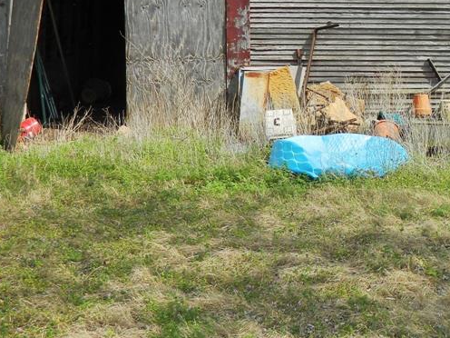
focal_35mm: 64
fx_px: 832
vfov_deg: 22.3
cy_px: 20
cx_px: 365
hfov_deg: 29.5
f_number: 3.2
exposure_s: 1/800
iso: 80
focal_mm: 5.6
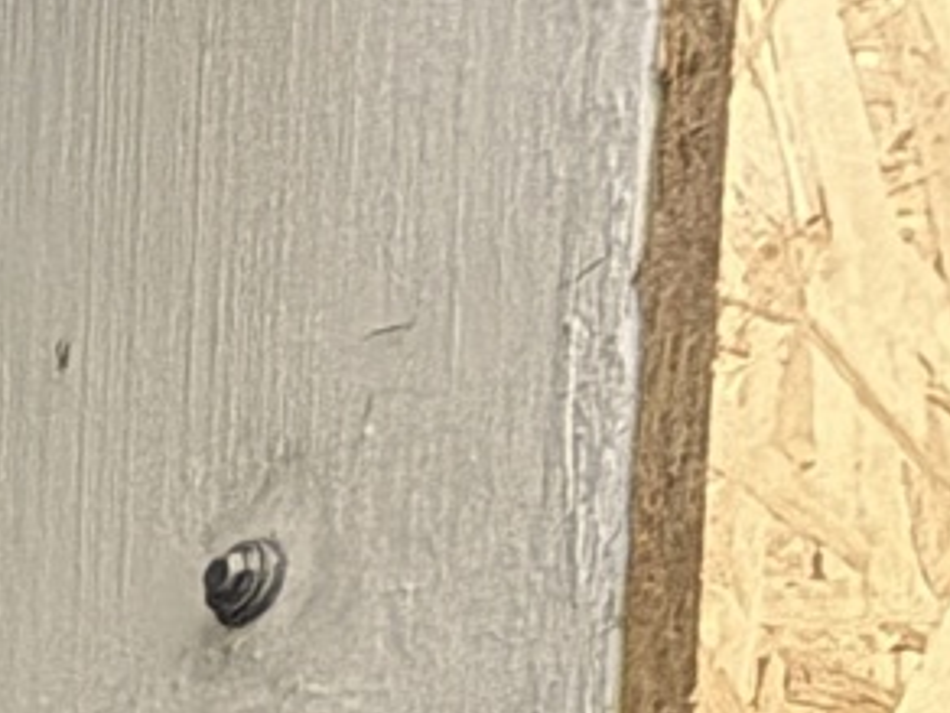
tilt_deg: -2.6
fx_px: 2525
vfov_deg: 11.3
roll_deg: +0.4
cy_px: 2019
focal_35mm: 92
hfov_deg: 10.8
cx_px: -2056
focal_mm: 2.22
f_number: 2.2
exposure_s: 1/33
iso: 640
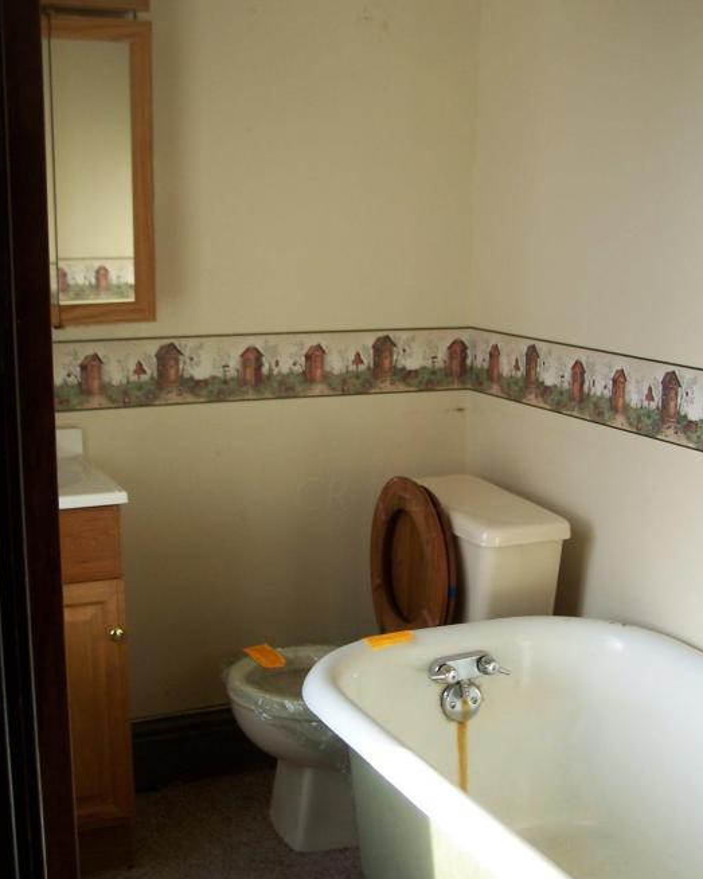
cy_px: 495
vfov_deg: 34.1
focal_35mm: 55
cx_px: 372
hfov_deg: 27.6
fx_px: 1431
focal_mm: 8
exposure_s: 1/100
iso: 80
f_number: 3
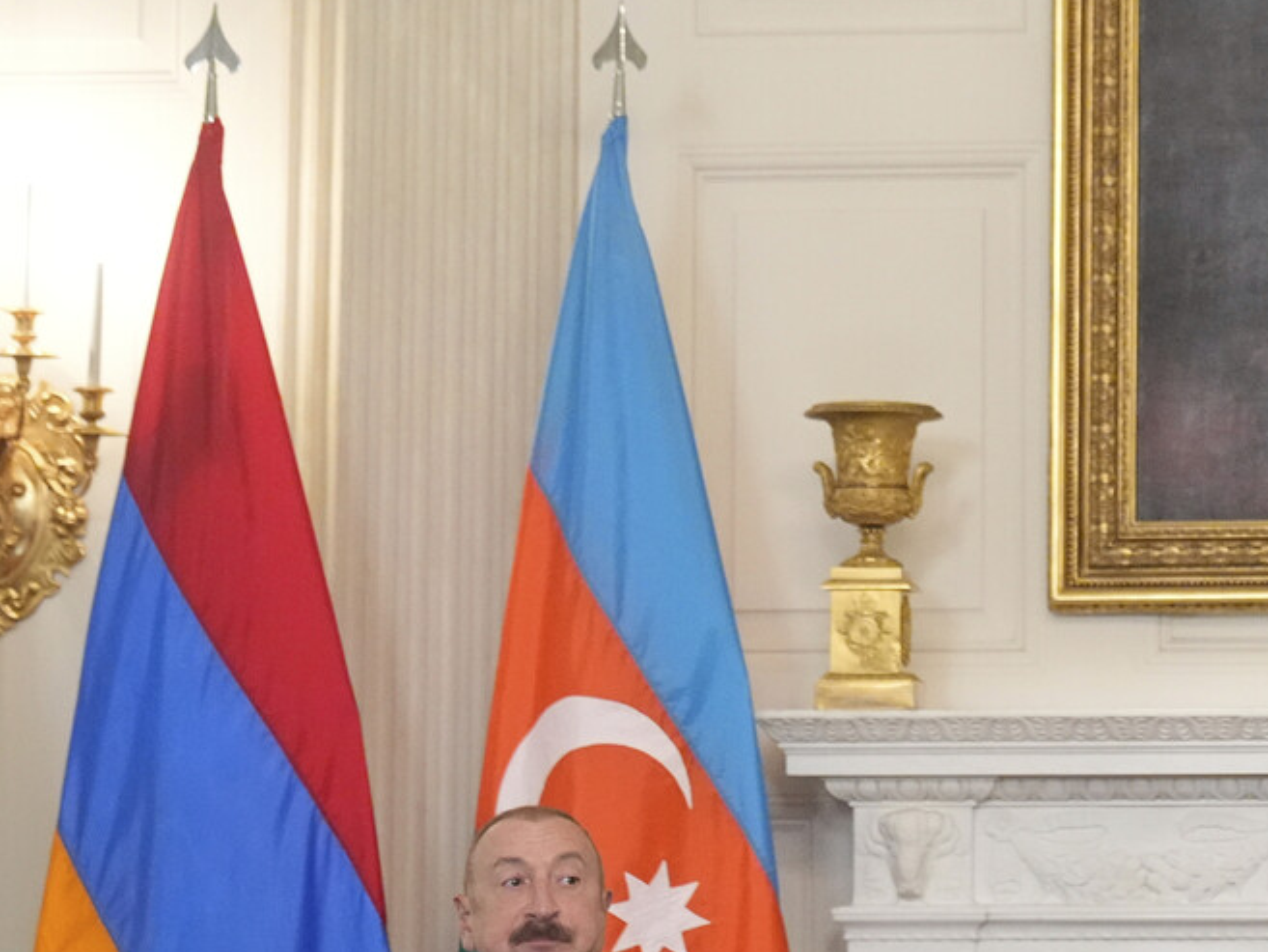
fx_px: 4287
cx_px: 1529
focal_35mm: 117
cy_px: 434
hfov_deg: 16.1
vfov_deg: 12.7
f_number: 2.8
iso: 6400
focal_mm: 50
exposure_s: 1/500
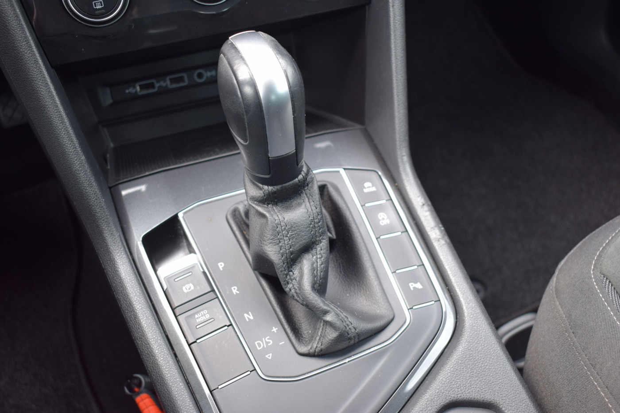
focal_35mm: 39
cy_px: 206
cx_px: 310
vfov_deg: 34.2
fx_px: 672
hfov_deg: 49.6
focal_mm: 26
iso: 400
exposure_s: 1/80
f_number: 4.5
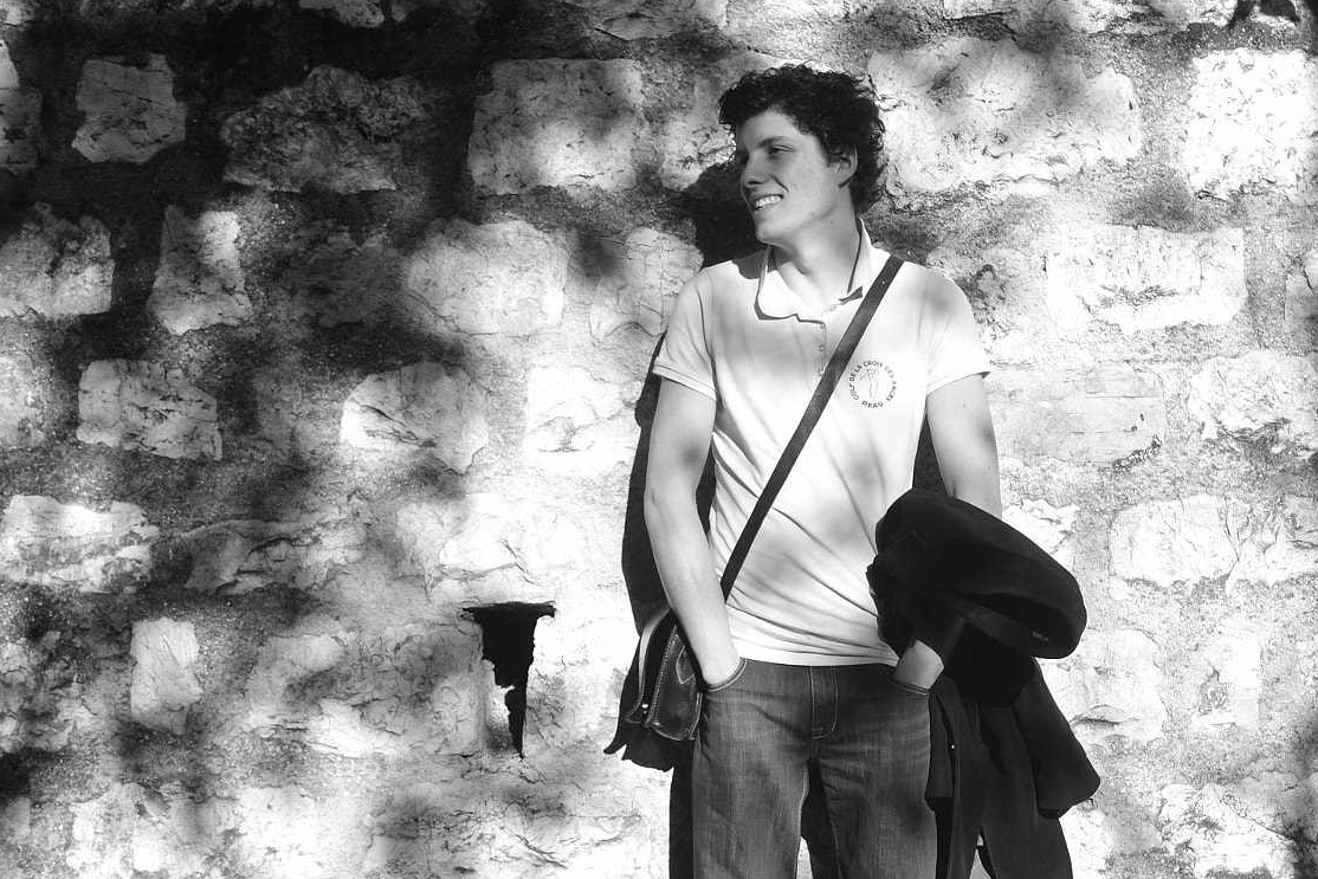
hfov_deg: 35.5
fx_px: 2050
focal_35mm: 56
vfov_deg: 24.2
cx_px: 802
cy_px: 453
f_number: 5.6
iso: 100
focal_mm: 26
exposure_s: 1/250
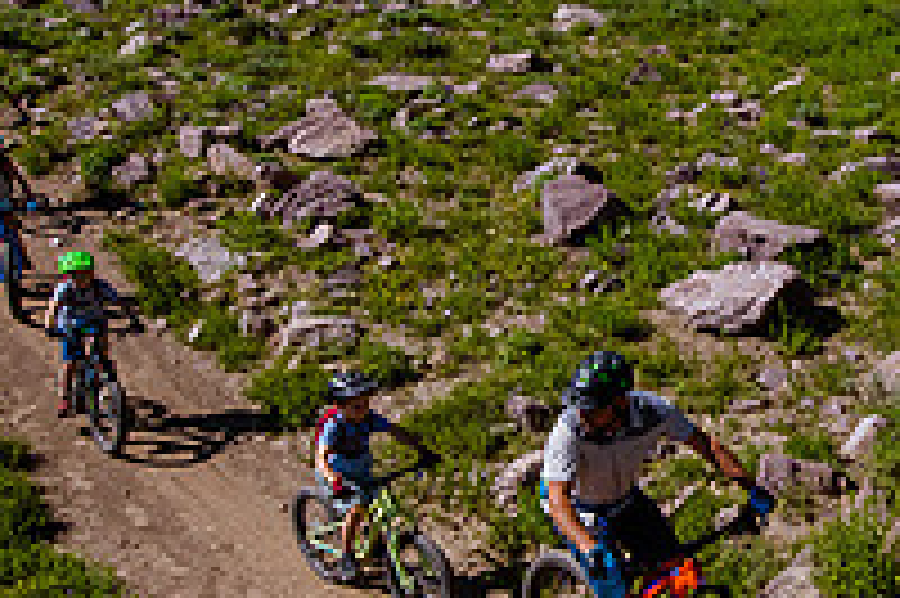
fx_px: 1149
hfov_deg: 39.5
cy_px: 330
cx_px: 820
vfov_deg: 29.2
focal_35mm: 46
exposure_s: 1/400
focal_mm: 14
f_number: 22
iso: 1000
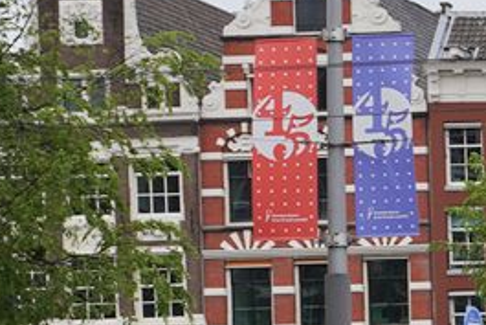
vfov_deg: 7.5
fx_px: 2445
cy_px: 375
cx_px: 1247
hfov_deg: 9.7
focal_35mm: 181
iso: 100
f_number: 11
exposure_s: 1/100
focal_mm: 24
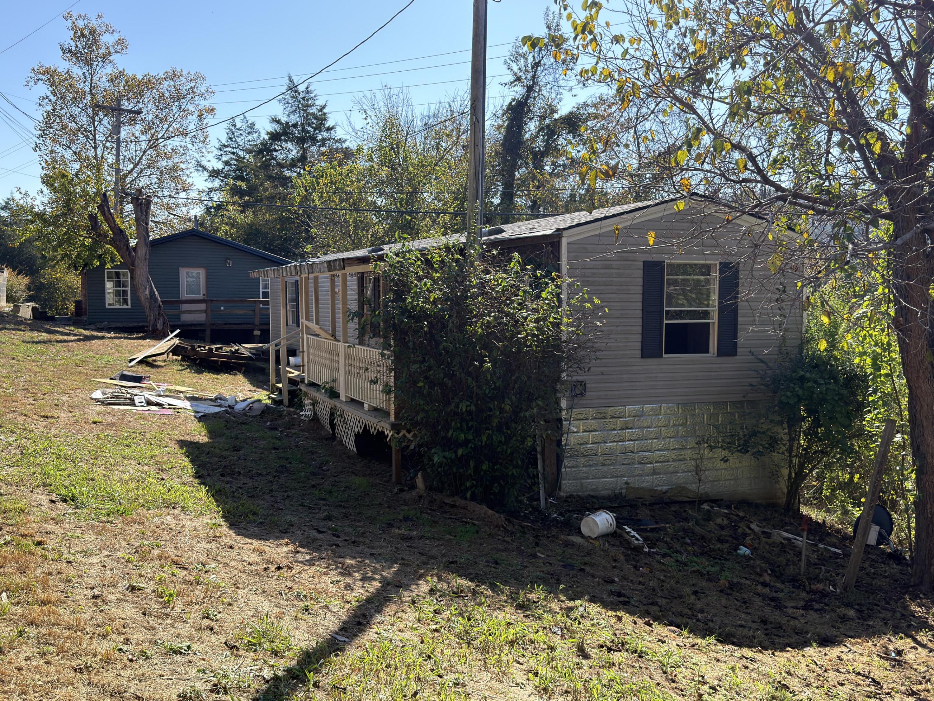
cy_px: 350
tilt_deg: -3.7
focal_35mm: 35
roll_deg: +0.5
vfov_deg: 40.7
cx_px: 467
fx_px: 944
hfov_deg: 52.6
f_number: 1.78
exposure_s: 1/2985
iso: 80
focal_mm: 6.76
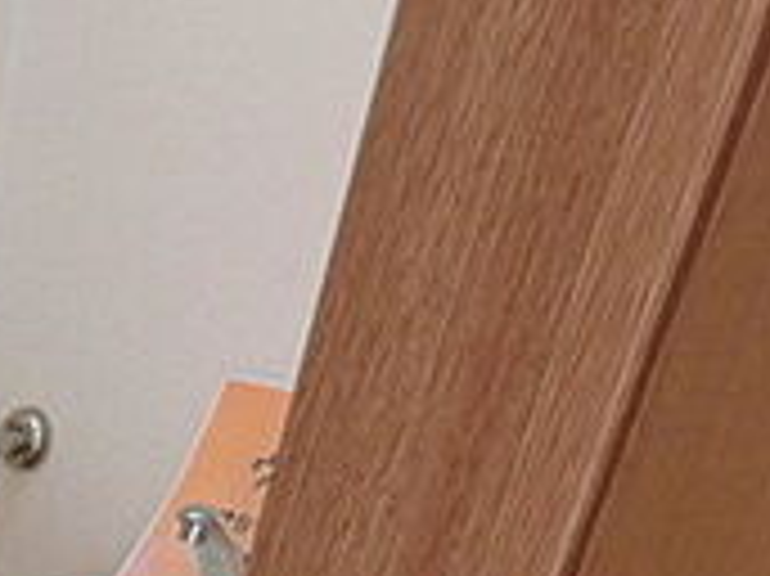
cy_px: 968
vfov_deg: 17.6
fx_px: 1578
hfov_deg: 21.2
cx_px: -500
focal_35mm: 71
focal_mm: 4.06
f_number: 2.7
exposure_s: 1/8
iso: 250
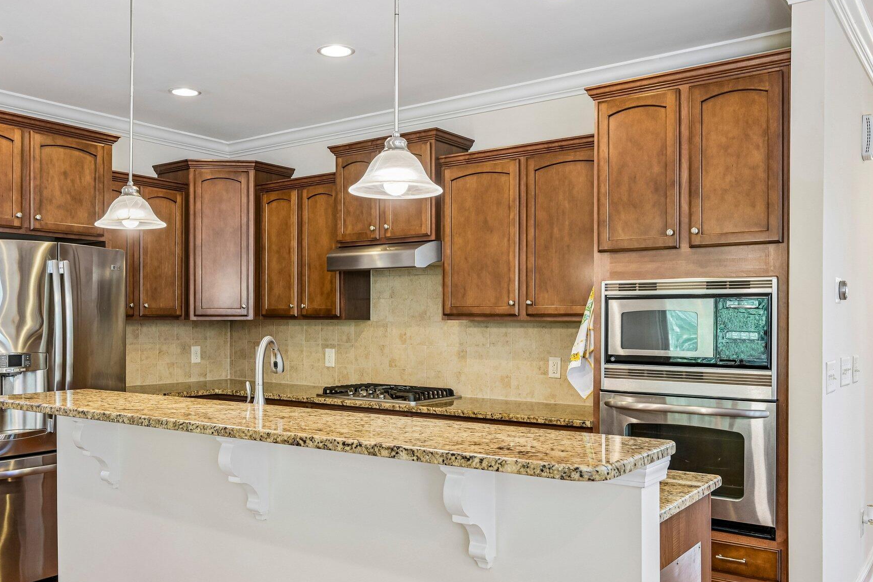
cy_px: 318
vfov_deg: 42.3
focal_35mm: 31
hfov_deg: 60.1
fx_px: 752
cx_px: 380
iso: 400
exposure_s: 1/6
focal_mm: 26
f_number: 8
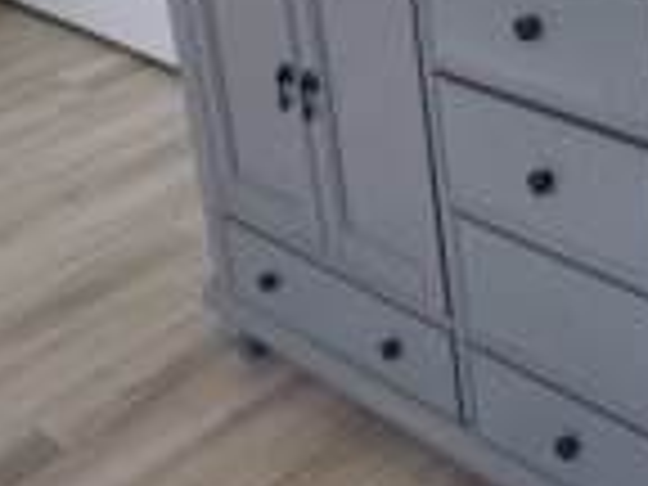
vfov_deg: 18.3
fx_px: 1404
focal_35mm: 75
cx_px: 670
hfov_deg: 24.6
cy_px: -148
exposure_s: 1/123
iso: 100
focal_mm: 4.75
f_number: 1.7
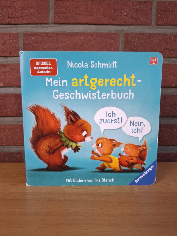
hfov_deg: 58.9
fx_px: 157
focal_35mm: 23
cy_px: 118
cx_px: 88
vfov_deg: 73.9
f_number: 1.8
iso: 200
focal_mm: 5.54
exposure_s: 1/100
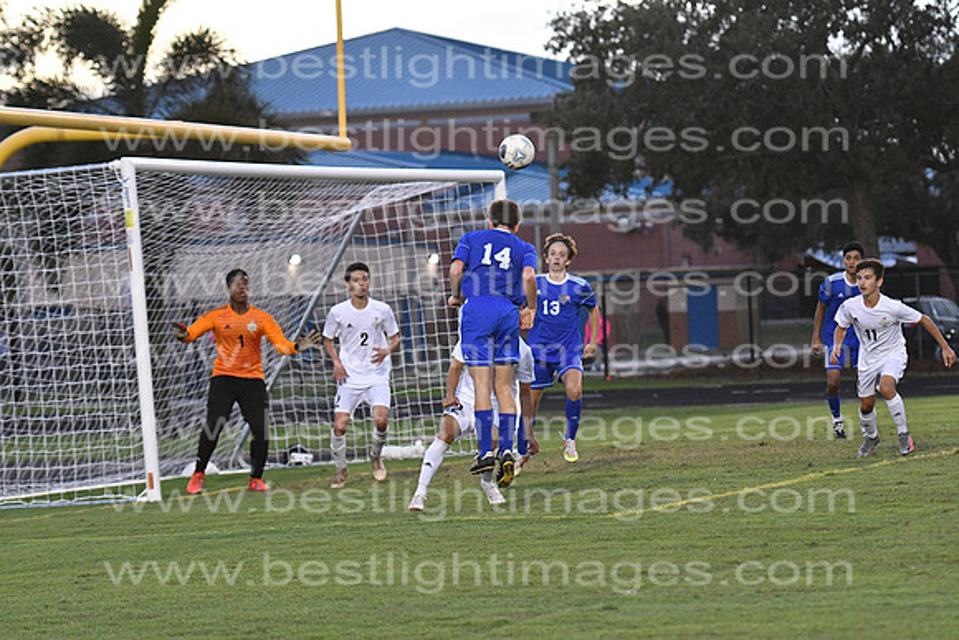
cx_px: 480
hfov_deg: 12.4
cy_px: 320
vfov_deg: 8.3
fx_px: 4396
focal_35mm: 165
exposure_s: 1/800
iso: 3200
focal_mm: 110
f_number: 3.2
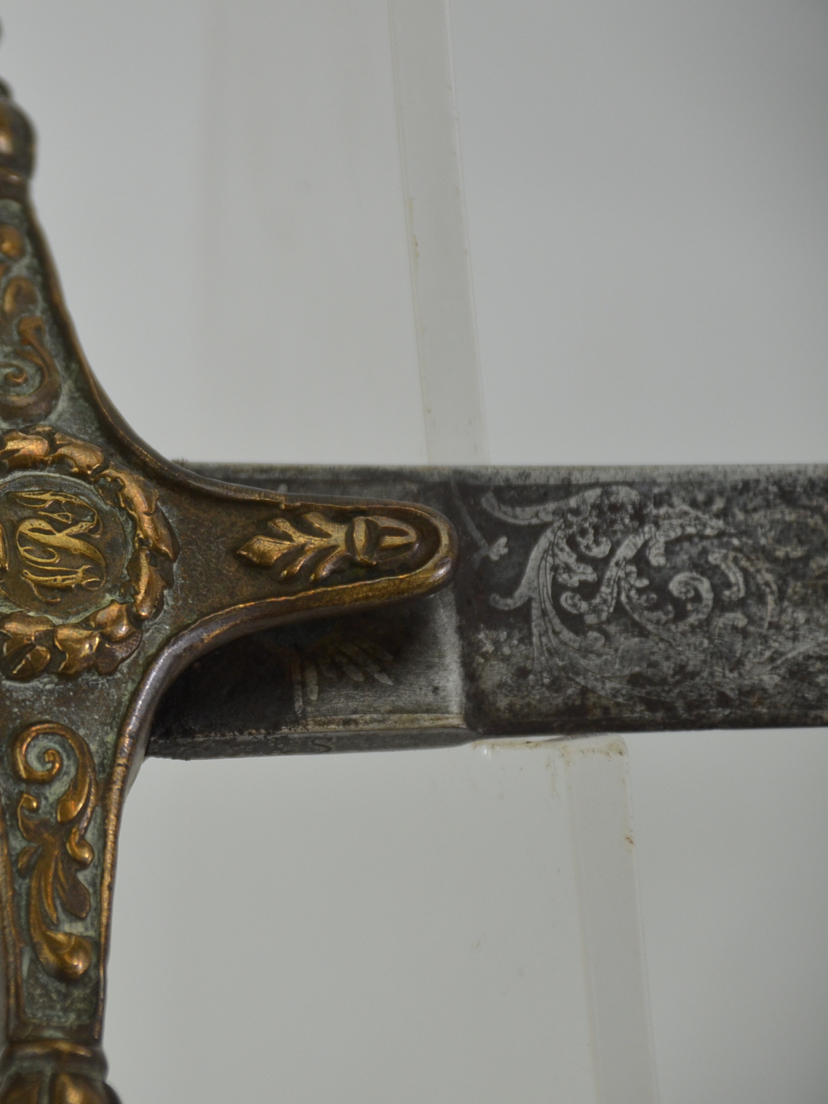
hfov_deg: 5.0
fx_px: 9400
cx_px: 10
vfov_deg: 6.7
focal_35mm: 295
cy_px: 551
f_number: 5.6
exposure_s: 1/250
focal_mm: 135
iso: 560
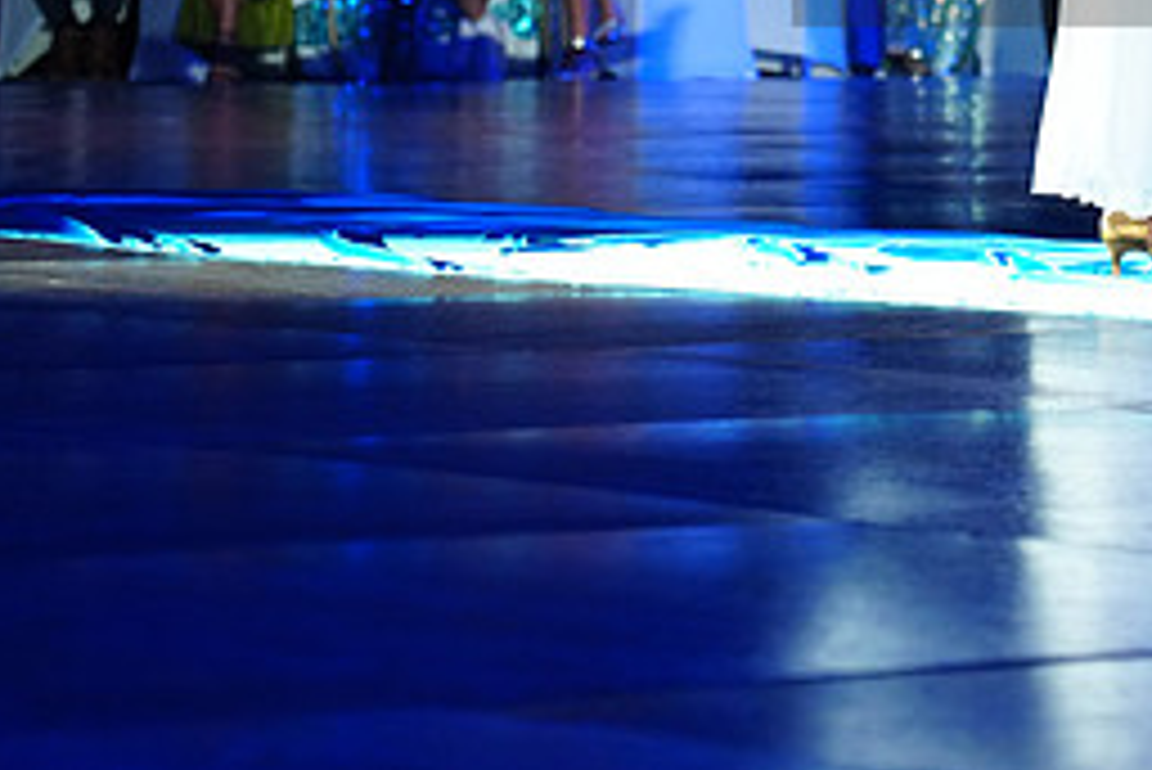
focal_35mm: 238
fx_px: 7620
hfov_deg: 8.6
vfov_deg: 5.8
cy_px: -92
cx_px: 1282
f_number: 4
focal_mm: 105
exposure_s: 1/320
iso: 2000
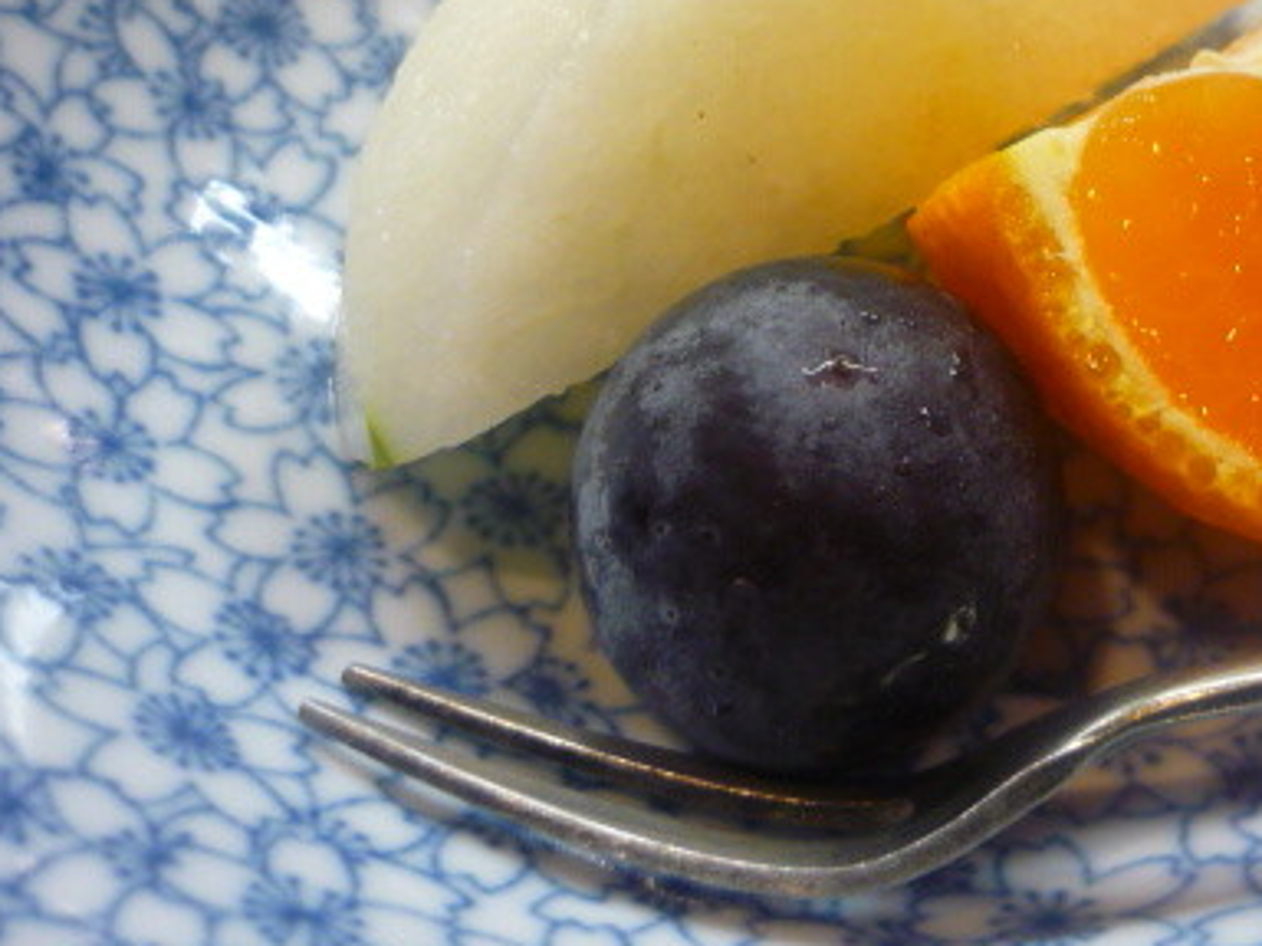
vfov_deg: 26.2
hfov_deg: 34.3
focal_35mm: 55
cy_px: 220
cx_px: 930
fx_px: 2005
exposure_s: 1/30
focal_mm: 5.5
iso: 320
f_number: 2.8
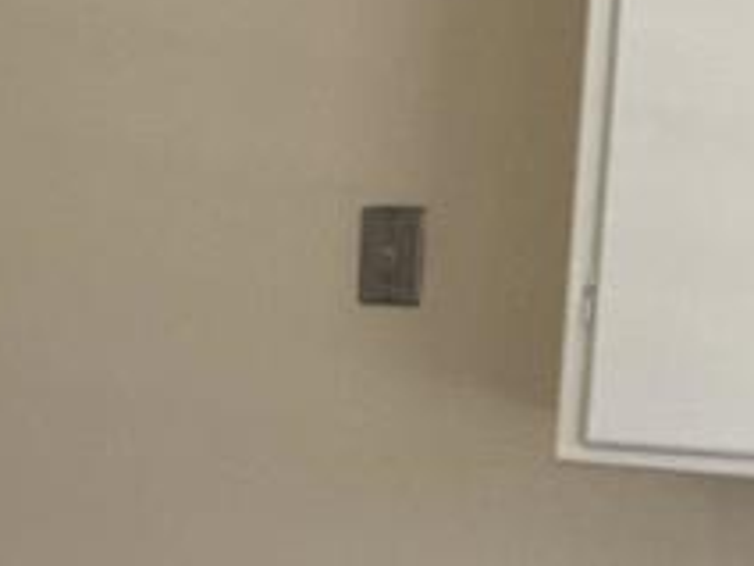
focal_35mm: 140
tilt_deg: -7.6
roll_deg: +0.1
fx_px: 3049
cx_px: -775
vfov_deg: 10.4
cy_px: 683
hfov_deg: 12.4
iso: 80
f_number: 1.8
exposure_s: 1/60
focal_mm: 3
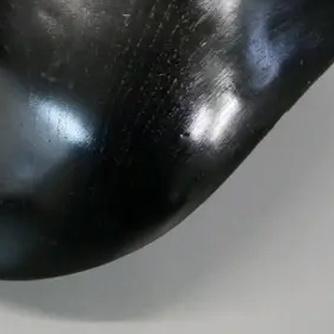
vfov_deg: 15.1
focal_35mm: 110
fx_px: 1201
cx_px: -206
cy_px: -100
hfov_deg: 14.5
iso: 3200
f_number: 5.6
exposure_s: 1/50
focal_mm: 17
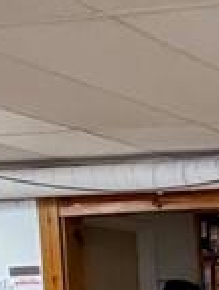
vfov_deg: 18.2
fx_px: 840
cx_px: 623
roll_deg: +1.0
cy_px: 379
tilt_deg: -3.7
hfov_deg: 10.9
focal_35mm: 100
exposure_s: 1/120
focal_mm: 2.22
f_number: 2.2
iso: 320
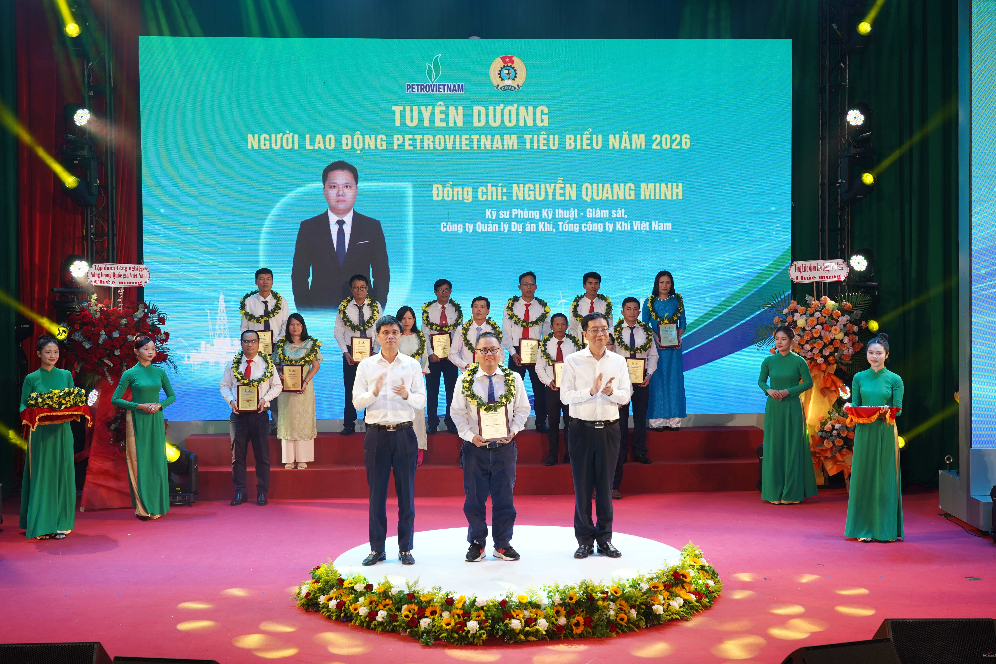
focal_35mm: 43
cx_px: 498
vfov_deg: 31.2
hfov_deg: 45.4
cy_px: 332
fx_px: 1190
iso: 250
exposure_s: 1/40
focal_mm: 43
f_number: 6.3
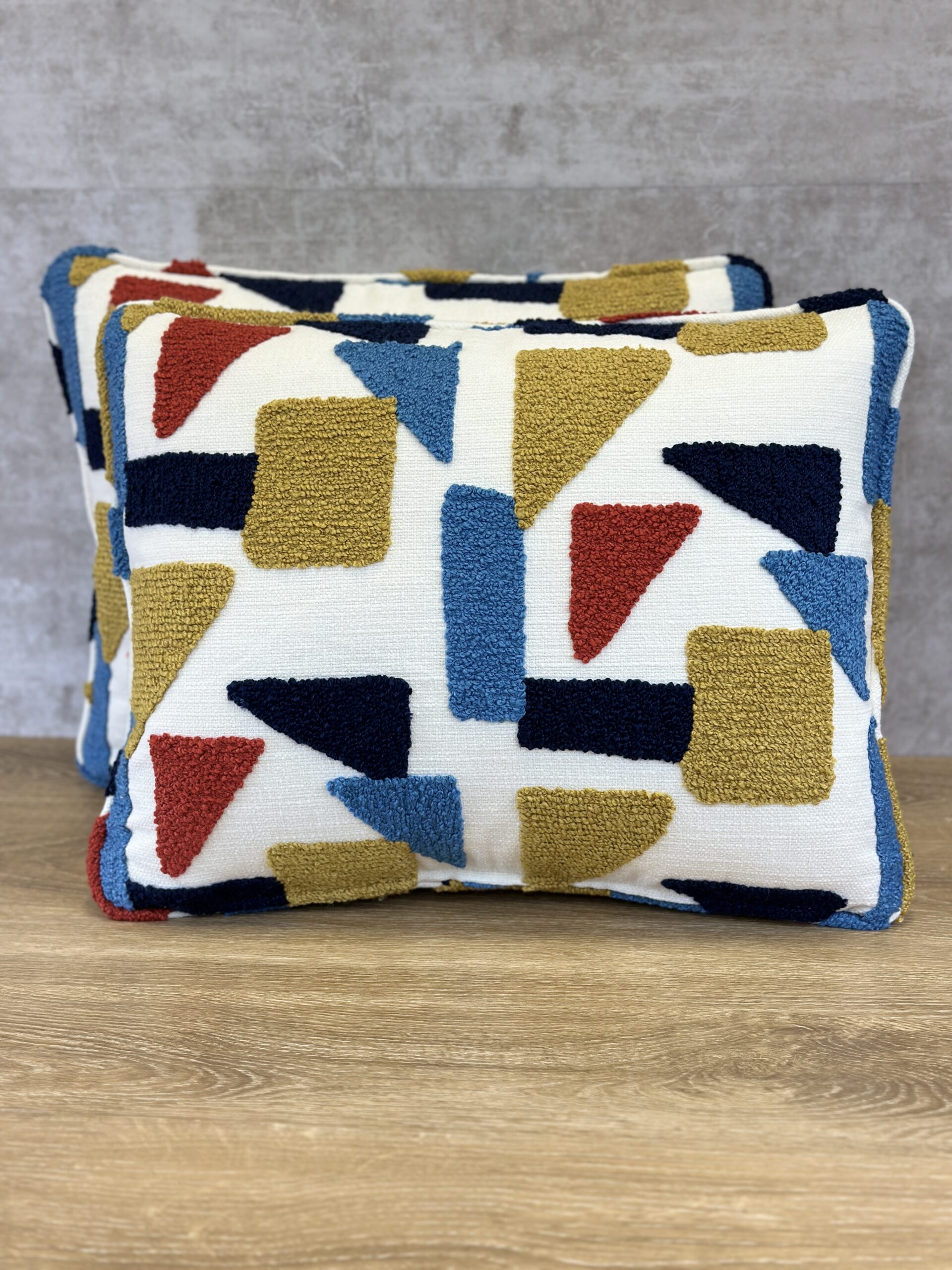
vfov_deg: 39.7
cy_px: 635
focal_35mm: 48
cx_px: 476
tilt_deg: -15.5
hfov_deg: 30.3
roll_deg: +0.8
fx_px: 1760
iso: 64
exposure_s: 1/148
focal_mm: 6.86
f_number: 1.78
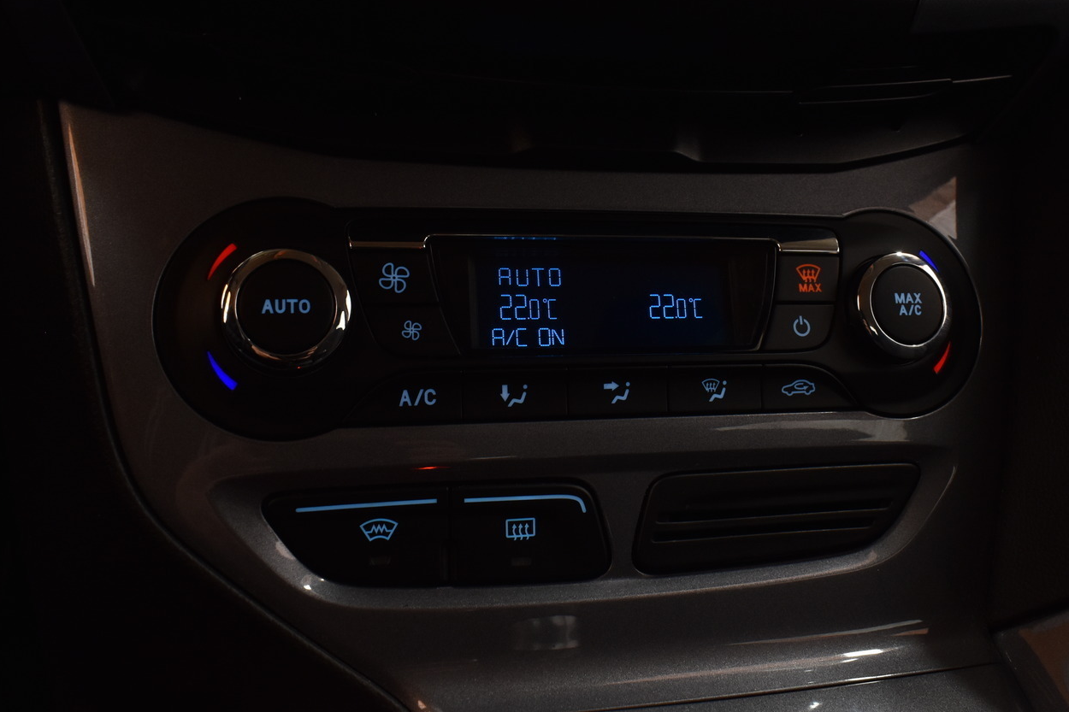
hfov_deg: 54.4
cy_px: 332
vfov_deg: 37.8
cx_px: 585
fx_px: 1039
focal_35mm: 35
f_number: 8
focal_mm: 18
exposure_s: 1/10
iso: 500
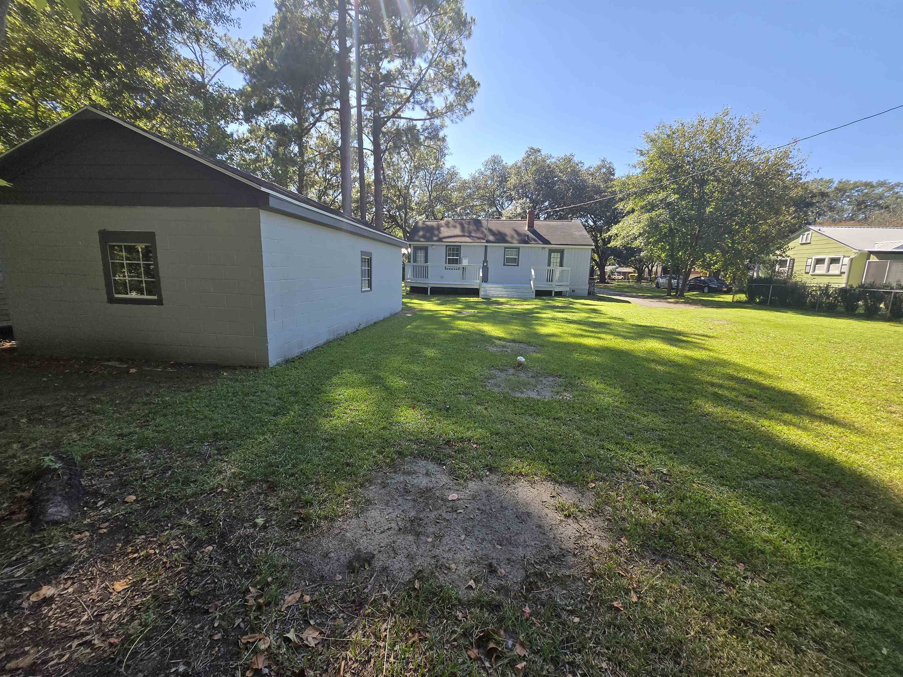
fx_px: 339
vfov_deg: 89.9
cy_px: 338
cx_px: 452
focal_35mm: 13
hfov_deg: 106.2
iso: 25
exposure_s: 1/369
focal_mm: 1.7
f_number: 2.2
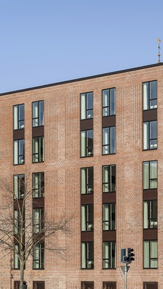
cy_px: 156
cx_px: 172
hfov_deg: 14.1
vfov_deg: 25.3
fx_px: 645
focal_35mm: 84
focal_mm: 41
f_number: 2.8
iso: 100
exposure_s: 1/2000
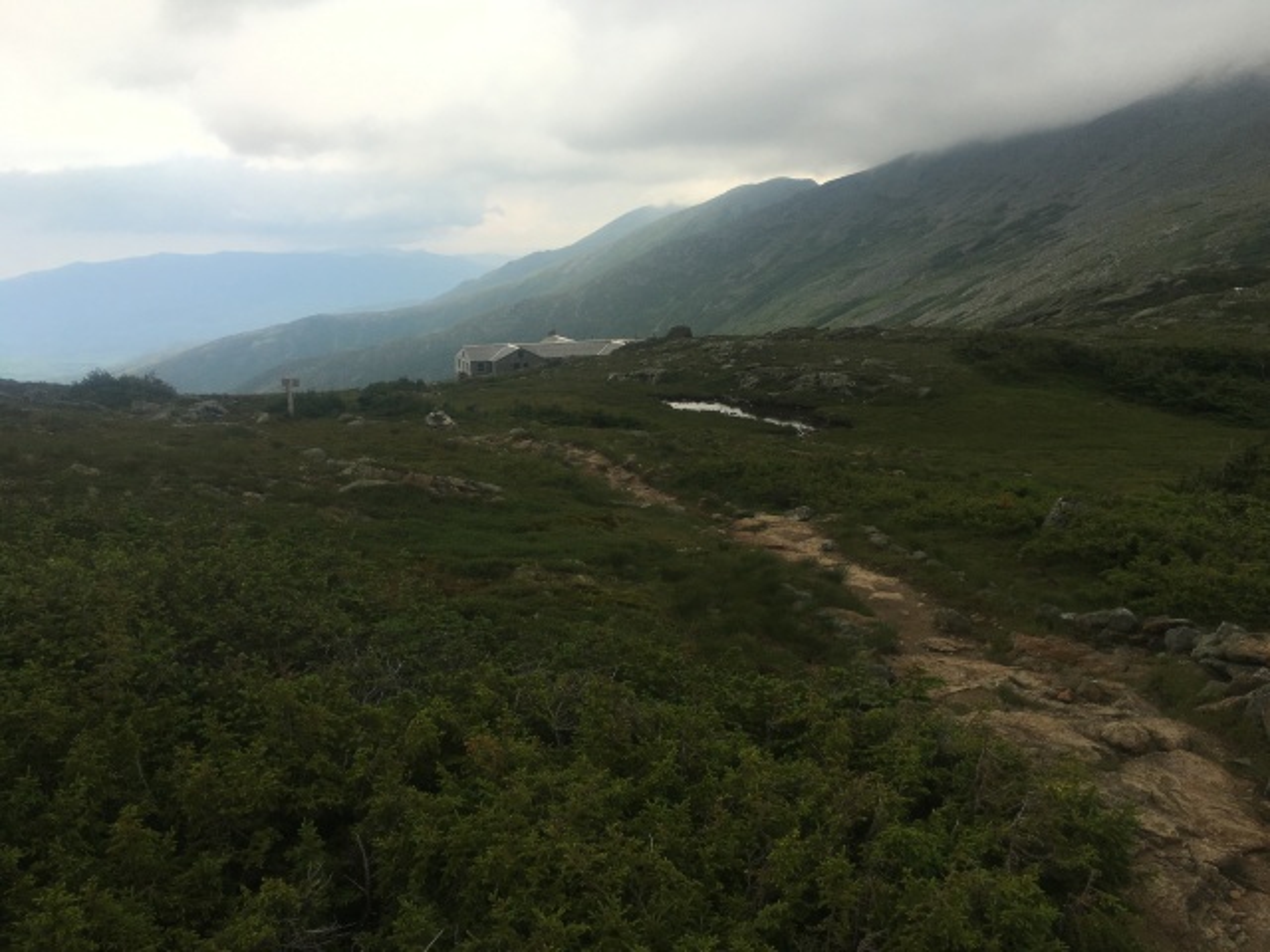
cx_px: 635
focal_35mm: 29
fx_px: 1064
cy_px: 476
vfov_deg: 48.2
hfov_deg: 61.7
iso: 25
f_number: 2.2
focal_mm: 4.15
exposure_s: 1/351
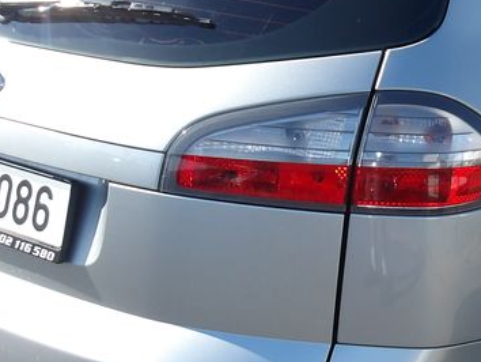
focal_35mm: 78
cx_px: 443
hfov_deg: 24.2
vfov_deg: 18.9
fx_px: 1085
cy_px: 178
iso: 100
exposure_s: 1/576
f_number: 3
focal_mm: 4.9
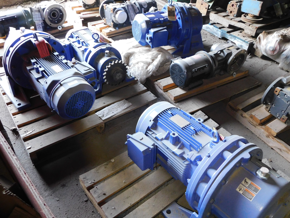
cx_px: 145
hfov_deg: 63.4
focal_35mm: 28
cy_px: 108
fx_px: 235
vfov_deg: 49.7
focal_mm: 4.5
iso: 400
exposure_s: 1/20
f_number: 3.1
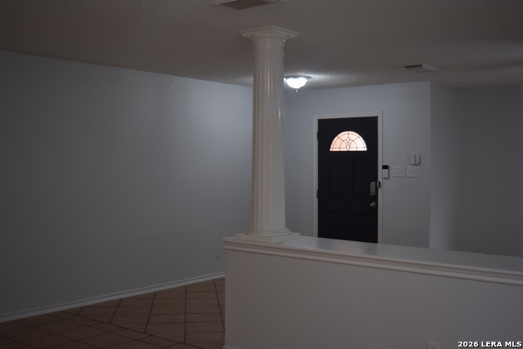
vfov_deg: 30.9
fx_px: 632
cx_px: 262
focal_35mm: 44
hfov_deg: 45.0
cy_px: 174
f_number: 4.5
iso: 400
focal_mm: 29
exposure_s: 1/80
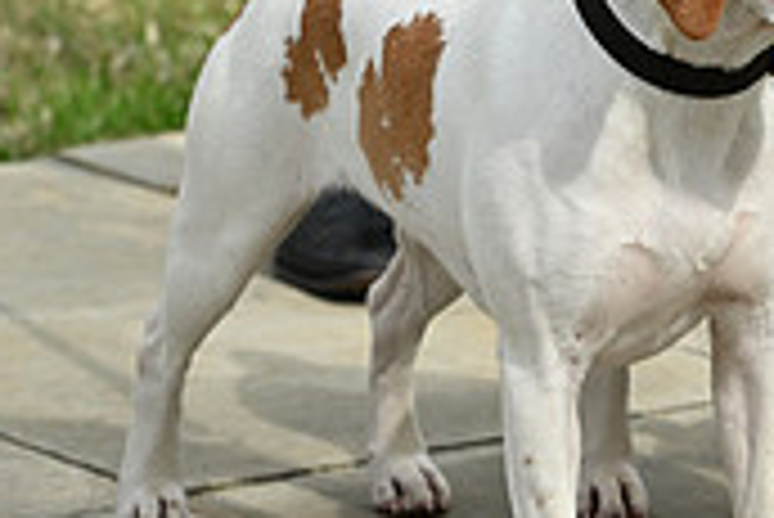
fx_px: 9812
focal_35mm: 456
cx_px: 1206
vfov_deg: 3.0
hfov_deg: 4.5
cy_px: -34
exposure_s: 1/1000
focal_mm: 135
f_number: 5.6
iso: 320
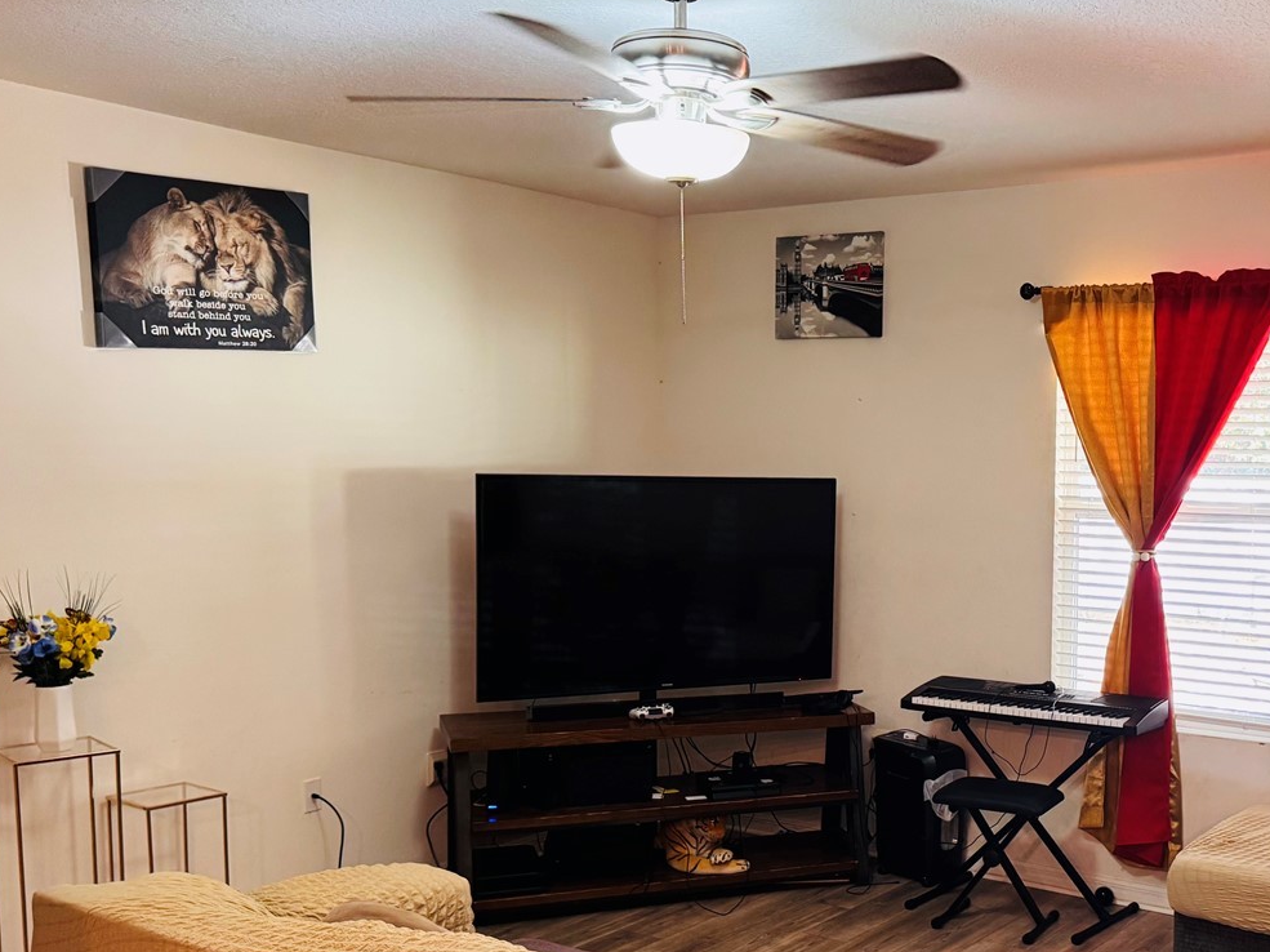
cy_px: 582
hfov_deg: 46.6
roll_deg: -0.8
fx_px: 1430
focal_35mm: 39
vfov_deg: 36.6
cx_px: 912
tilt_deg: -6.2
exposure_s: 1/60
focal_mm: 6.76
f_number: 1.78
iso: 320
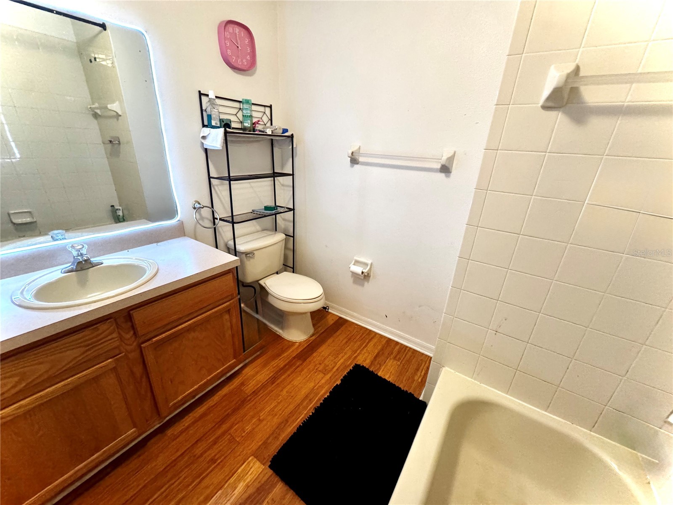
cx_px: 336
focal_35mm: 14
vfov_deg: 85.7
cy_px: 252
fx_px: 272
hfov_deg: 102.1
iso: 640
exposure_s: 1/60
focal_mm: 2.22
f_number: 2.2
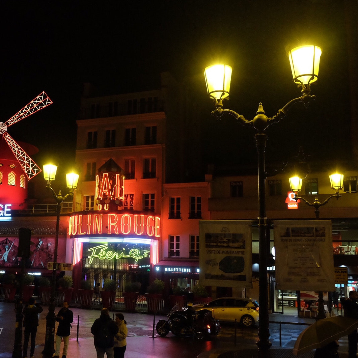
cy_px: 179
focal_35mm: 41
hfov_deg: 40.0
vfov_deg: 40.9
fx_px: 480
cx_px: 97
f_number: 4
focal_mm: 21.4
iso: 4000
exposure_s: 1/180
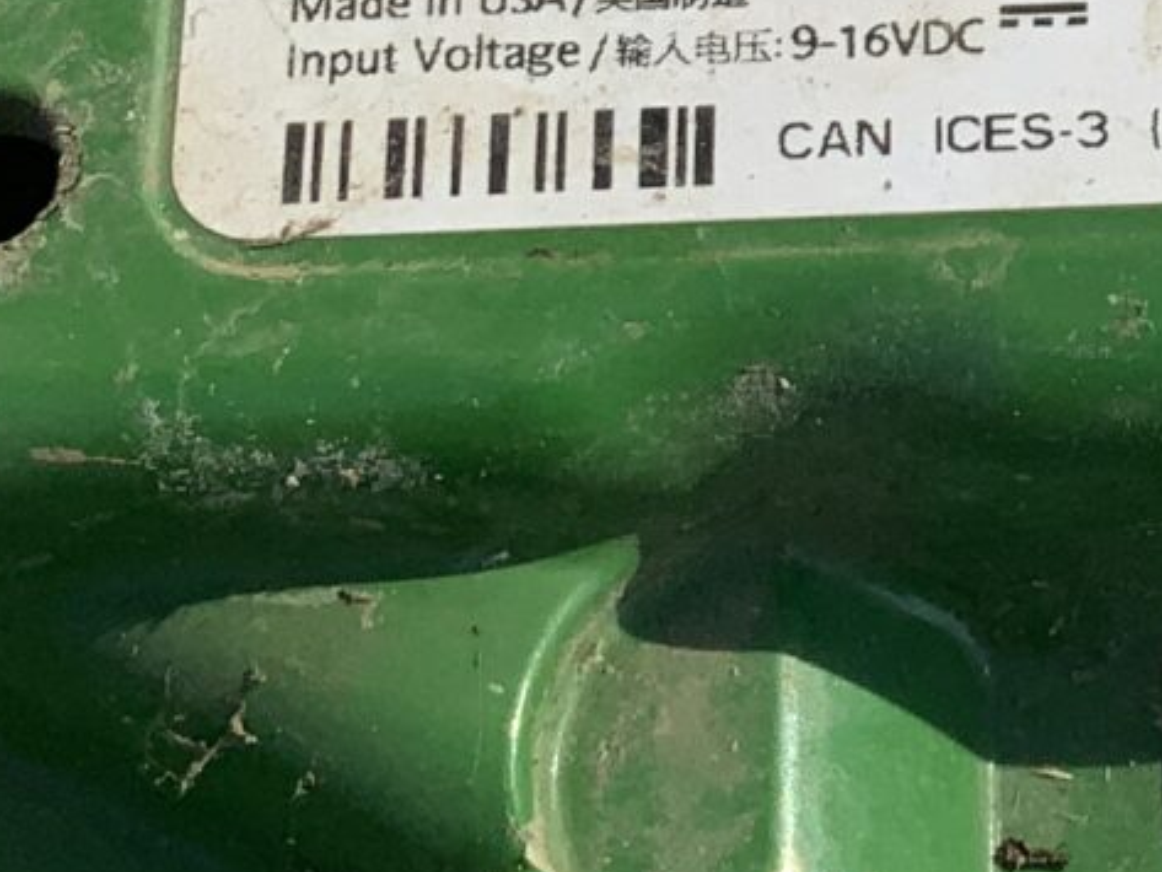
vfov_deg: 9.2
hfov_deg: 12.2
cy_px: -427
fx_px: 5272
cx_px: 1501
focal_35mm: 157
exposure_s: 1/1626
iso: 16
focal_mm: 3
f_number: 1.8
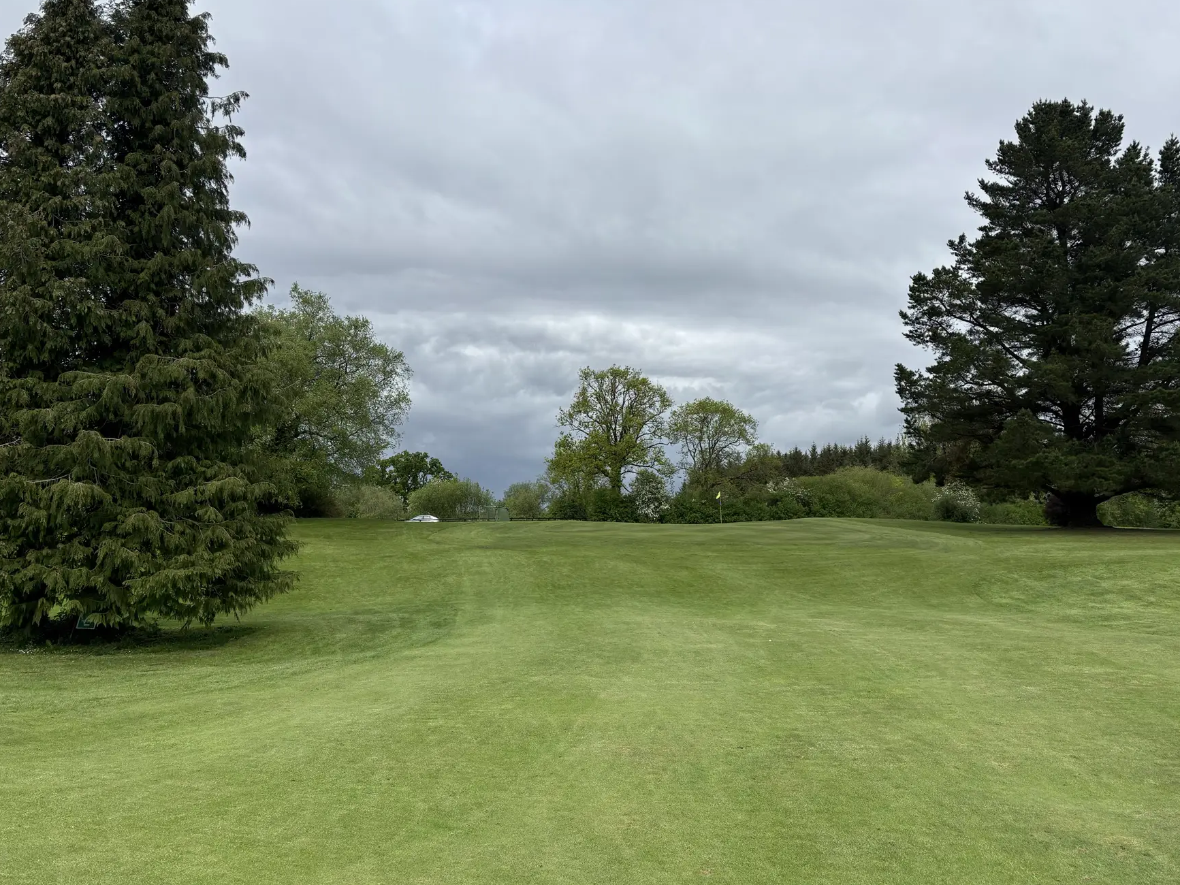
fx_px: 1023
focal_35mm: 30
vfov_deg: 46.7
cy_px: 386
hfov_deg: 59.9
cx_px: 628
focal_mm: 5.96
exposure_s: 1/6329
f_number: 1.6
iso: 50
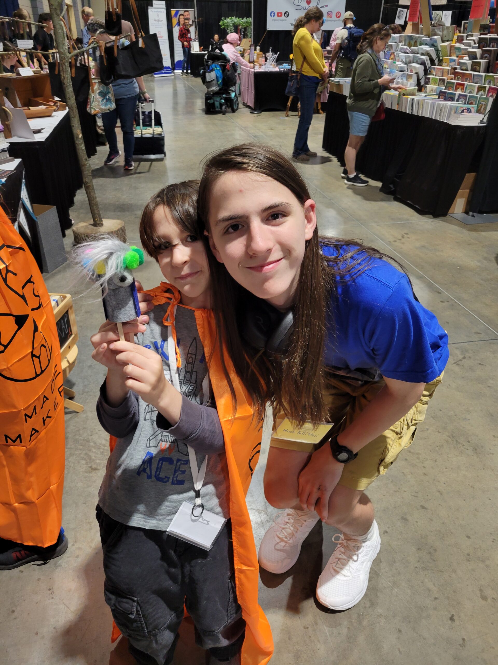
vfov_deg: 67.3
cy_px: 332
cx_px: 249
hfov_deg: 53.1
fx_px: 499
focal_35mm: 26
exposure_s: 1/60
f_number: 1.8
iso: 160
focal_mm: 5.4
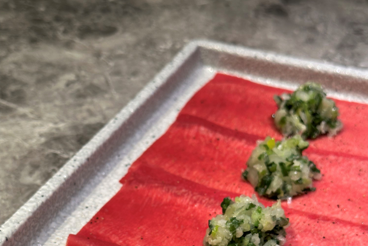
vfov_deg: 19.7
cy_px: 246
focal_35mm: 67
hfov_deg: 30.1
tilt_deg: -39.8
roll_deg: -0.2
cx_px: 184
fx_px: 685
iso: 64
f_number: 1.78
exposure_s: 1/60
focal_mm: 6.86
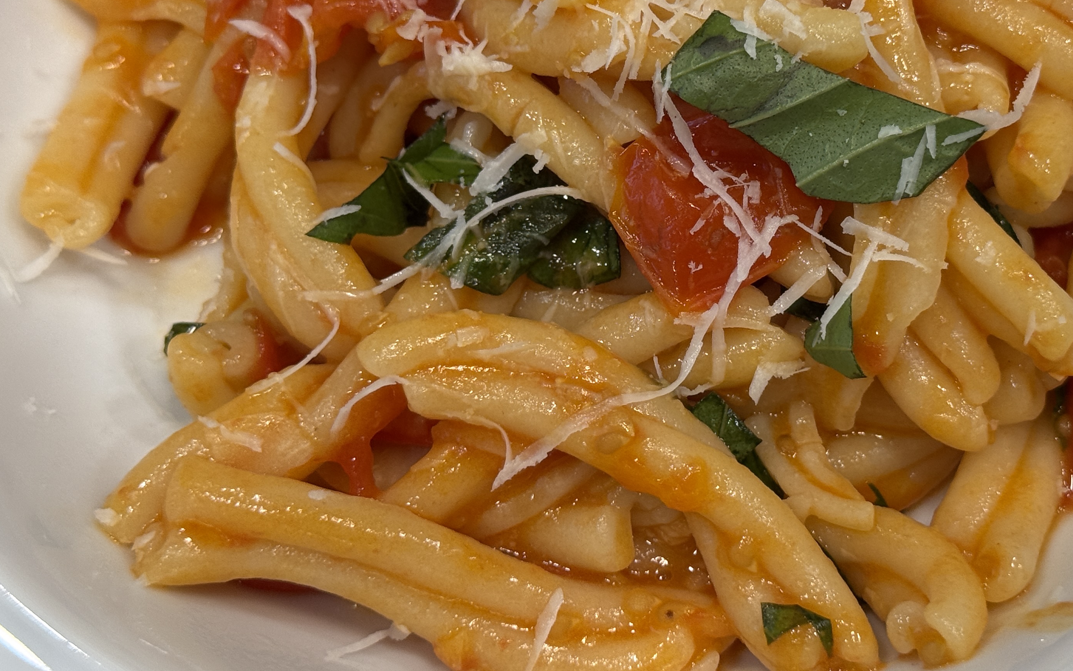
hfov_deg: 27.7
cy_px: 184
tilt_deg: -59.8
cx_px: 711
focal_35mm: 74
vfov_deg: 17.5
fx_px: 2164
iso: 100
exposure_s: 1/120
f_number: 1.78
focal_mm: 6.76
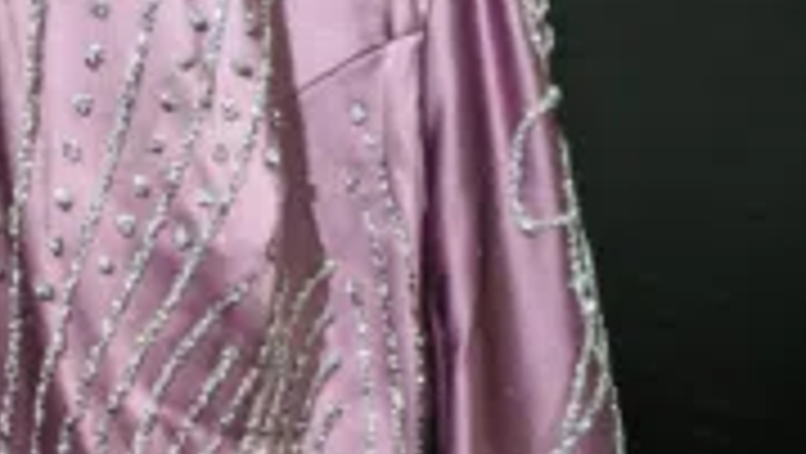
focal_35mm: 56
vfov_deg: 20.6
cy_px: 490
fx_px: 1198
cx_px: 162
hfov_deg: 36.0
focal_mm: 4.09
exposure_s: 1/20
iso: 3425
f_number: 1.6
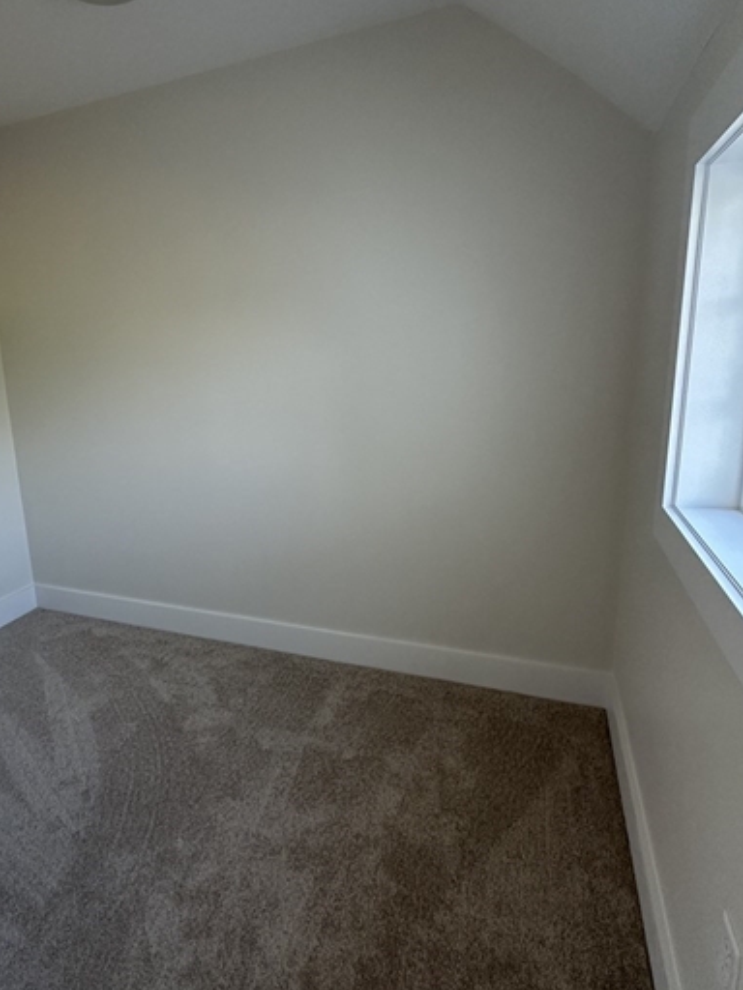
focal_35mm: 21
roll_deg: +1.9
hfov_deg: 62.5
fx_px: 601
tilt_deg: -11.3
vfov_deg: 79.0
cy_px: 476
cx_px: 273
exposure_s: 1/120
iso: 250
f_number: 2.2
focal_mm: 2.22
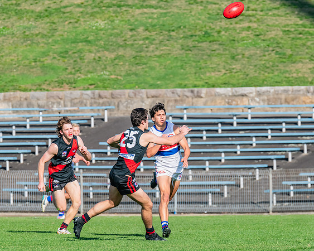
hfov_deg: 3.6
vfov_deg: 2.9
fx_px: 5009
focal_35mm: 539
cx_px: 167
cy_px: 155
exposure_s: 1/1600
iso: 800
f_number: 10
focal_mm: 380
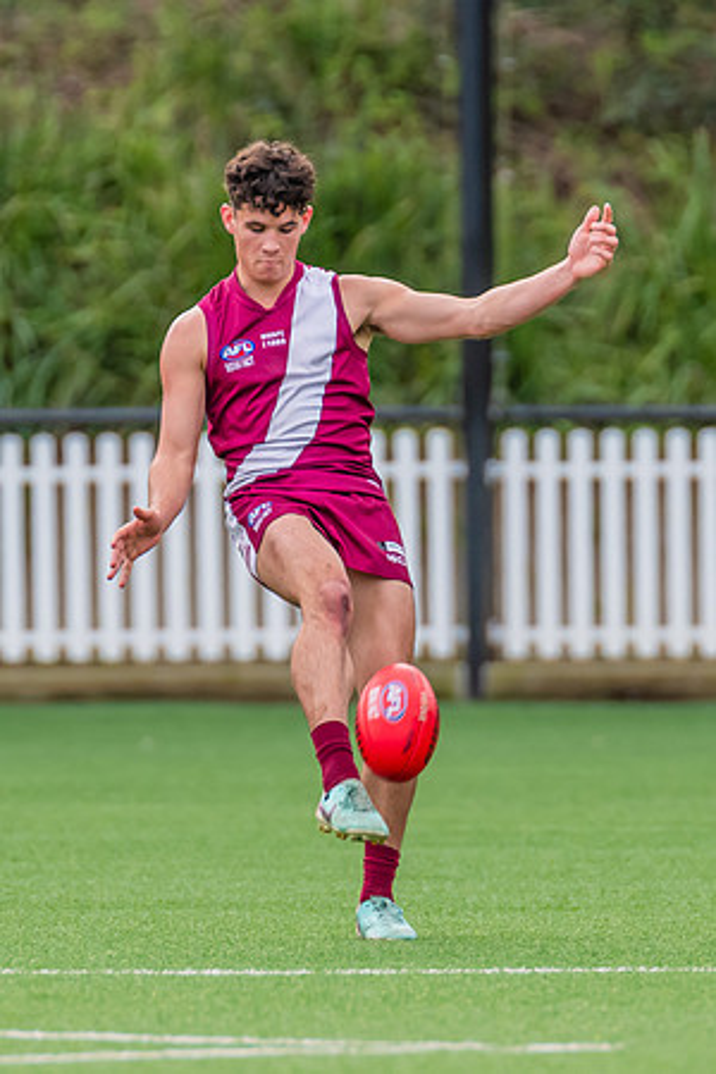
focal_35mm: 1053
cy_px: 554
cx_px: 335
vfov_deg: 2.0
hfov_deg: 1.3
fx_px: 31424
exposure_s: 1/1250
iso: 800
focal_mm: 420
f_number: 5
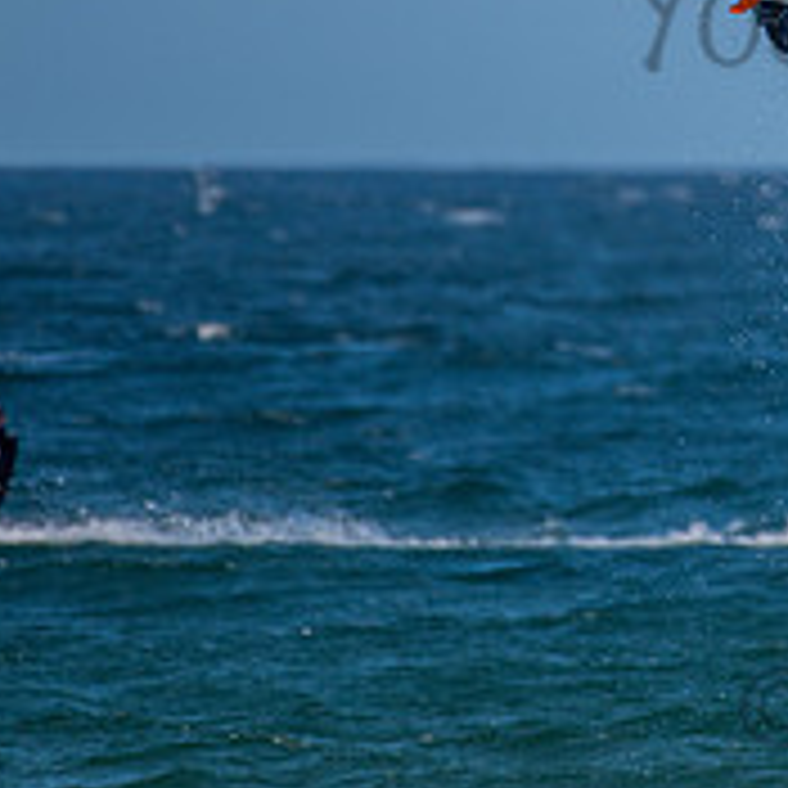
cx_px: 1090
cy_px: -38
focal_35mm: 1411
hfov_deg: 1.2
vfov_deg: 1.2
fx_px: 36340
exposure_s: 1/4000
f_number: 5.6
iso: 320
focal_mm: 500
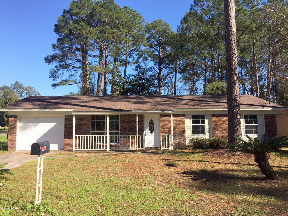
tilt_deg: +3.3
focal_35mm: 29
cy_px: 108
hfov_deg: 61.7
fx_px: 241
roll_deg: +0.1
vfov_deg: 48.2
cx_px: 144
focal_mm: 4.15
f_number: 2.2
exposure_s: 1/1236
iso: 32
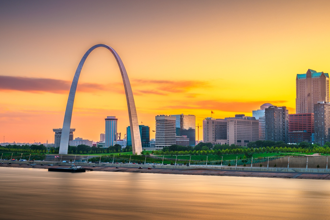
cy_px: 117
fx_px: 504
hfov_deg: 36.2
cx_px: 178
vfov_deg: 24.6
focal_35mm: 55
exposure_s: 2.5
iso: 64
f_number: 8
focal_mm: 48
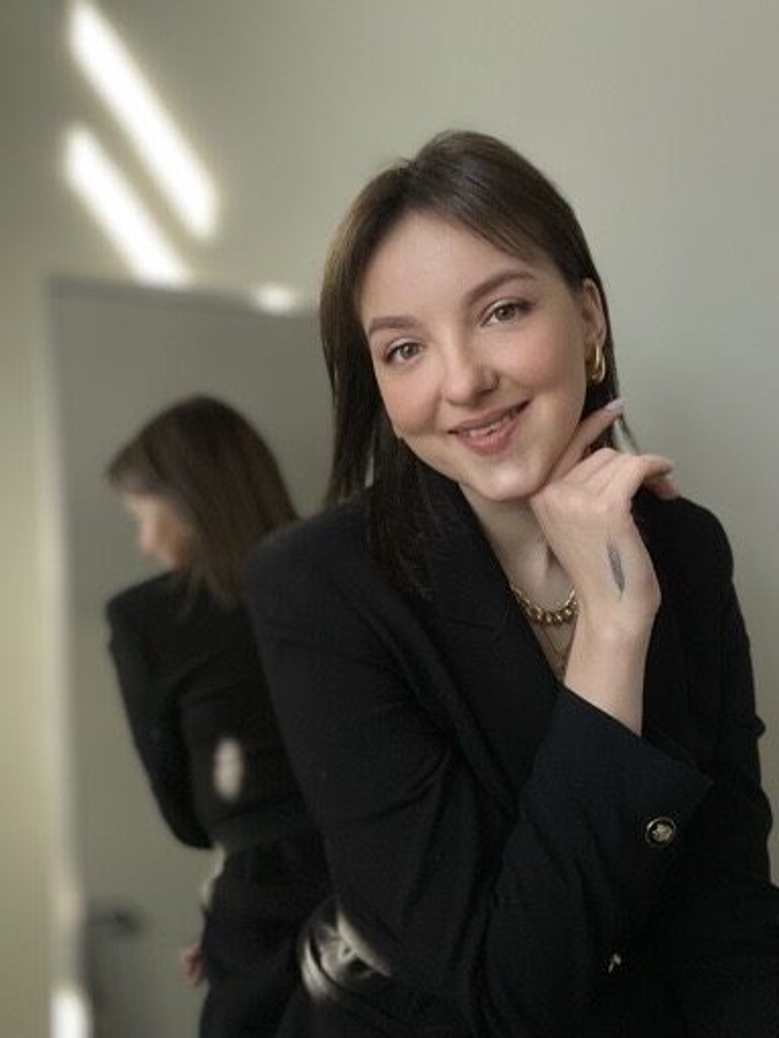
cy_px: 519
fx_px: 900
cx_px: 390
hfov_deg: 46.8
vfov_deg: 60.0
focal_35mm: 30
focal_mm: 2.71
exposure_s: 1/60
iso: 100
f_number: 2.2
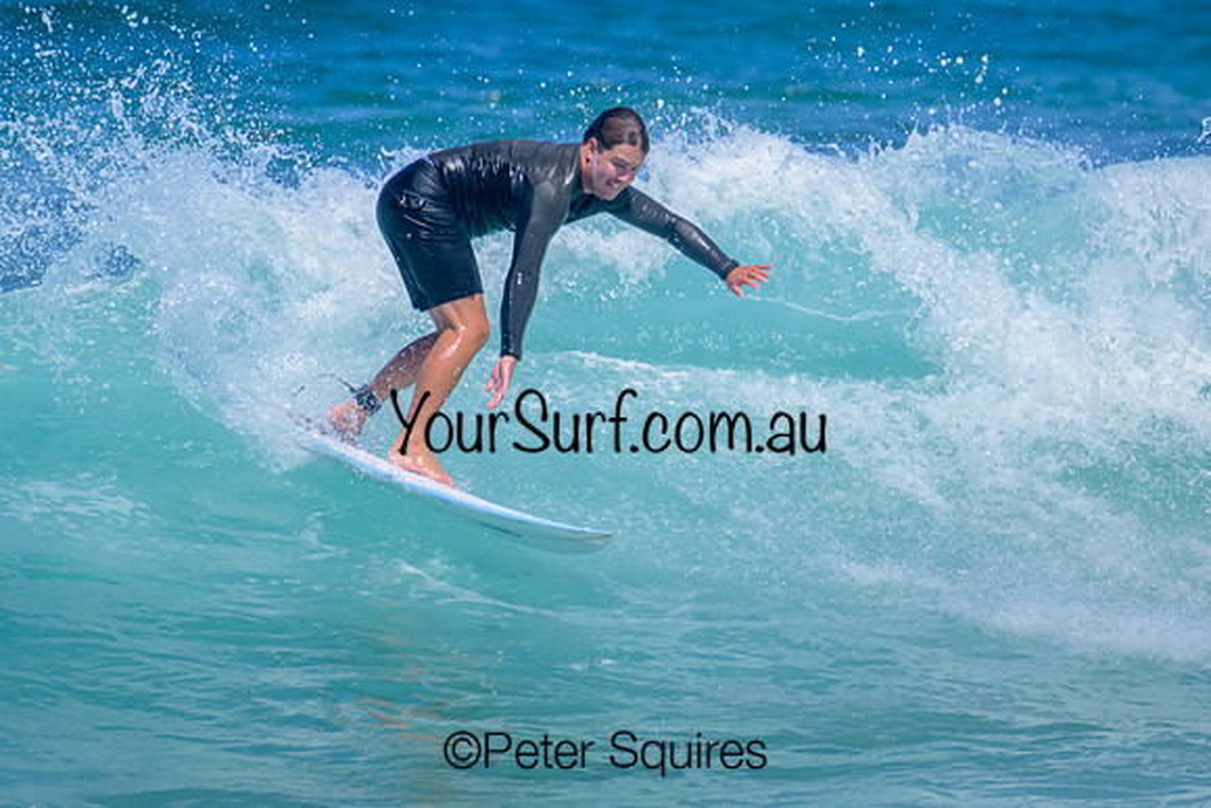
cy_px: 279
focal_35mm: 1088
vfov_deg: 1.3
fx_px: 36607
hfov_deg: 1.9
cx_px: 722
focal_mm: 800
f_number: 11
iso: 800
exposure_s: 1/2000
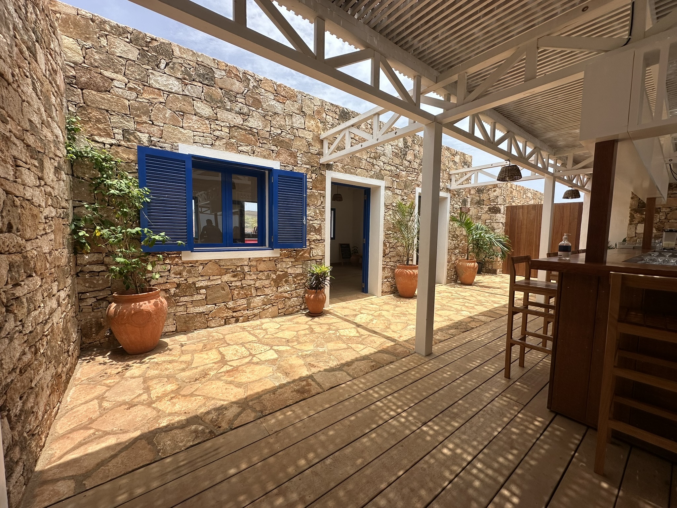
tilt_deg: -3.8
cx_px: 338
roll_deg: -0.8
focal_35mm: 14
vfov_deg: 85.7
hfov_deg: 102.1
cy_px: 254
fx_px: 274
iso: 50
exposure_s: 1/2174
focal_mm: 2.22
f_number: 2.2
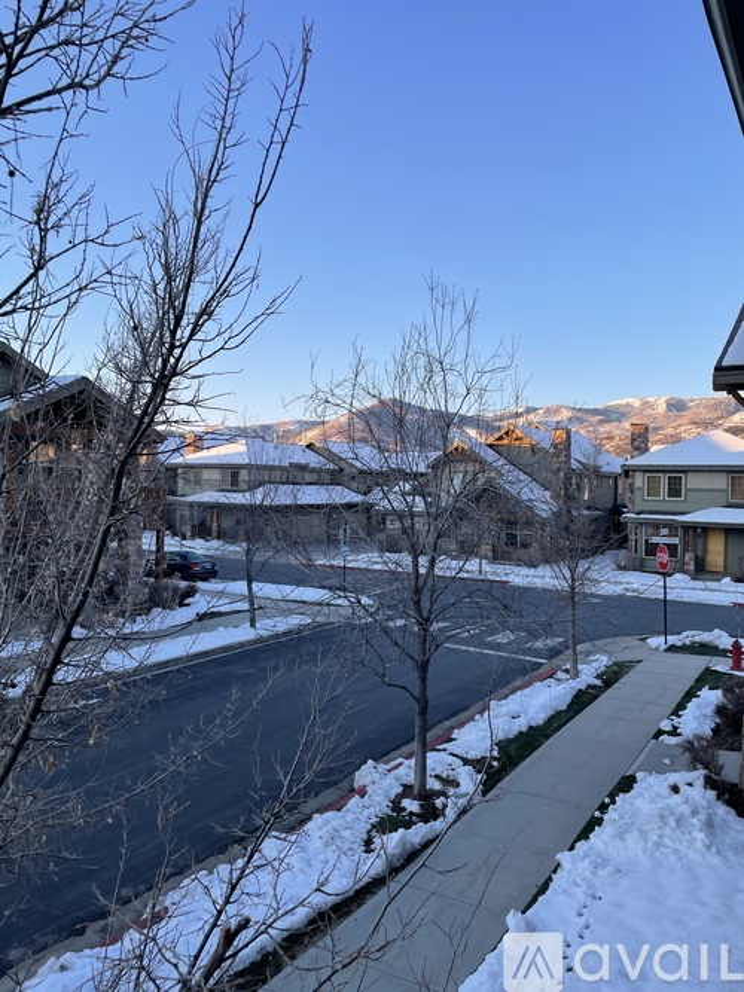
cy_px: 496
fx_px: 745
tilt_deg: -0.1
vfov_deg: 67.3
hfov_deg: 53.0
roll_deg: -0.9
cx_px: 372
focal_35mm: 26
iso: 32
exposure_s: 1/569
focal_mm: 4.2
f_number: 1.6
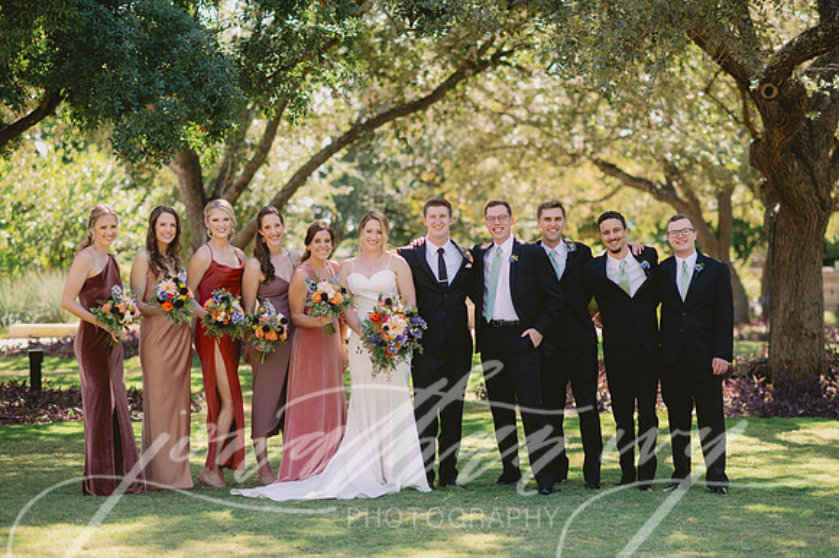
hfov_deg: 23.5
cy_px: 279
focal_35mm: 87
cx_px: 428
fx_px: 2021
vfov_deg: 15.7
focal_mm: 85
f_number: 2.2
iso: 64
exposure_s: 1/1000
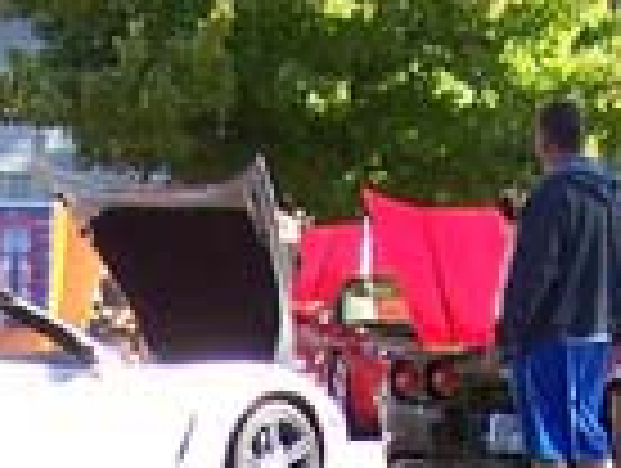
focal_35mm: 220
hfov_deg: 8.9
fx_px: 3954
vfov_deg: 6.5
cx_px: 27
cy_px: 1064
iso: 80
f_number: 2.8
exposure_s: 1/250
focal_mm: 6.3
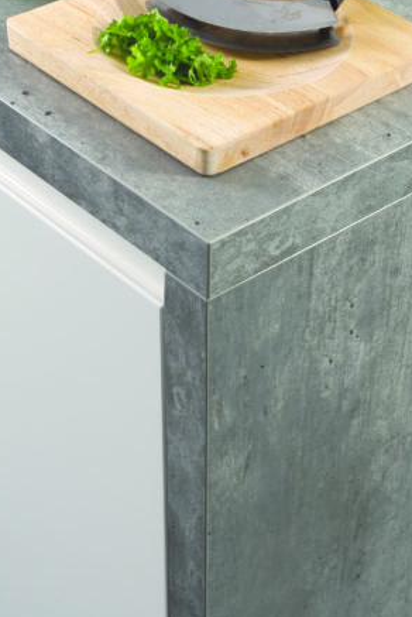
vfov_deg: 24.7
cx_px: 199
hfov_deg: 16.7
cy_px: 400
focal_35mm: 82
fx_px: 1405
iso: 100
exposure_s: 1/125
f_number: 14
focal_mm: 35
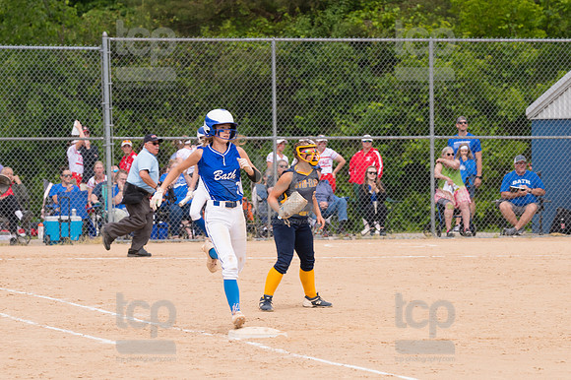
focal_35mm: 232
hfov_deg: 8.9
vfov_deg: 5.9
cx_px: 286
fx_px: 3678
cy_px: 190
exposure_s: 1/1600
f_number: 5.6
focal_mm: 155
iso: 320
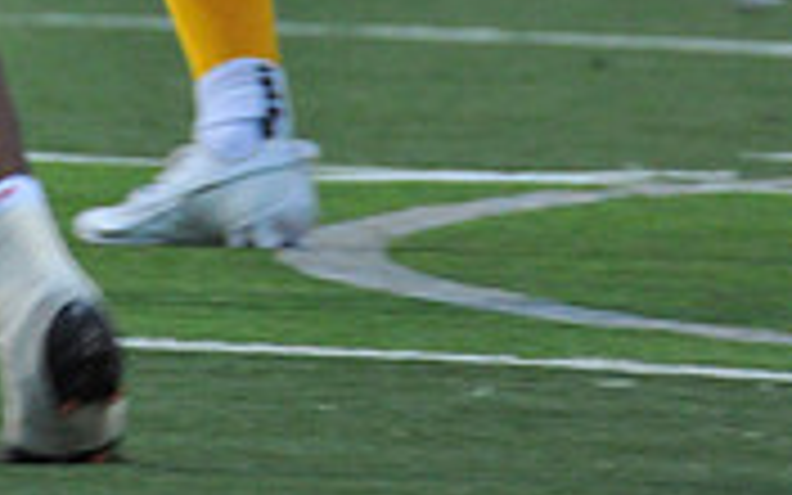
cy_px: -734
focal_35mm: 2018
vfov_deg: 0.7
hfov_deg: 1.0
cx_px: 36
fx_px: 43558
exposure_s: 1/200
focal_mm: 600
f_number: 11
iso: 6400
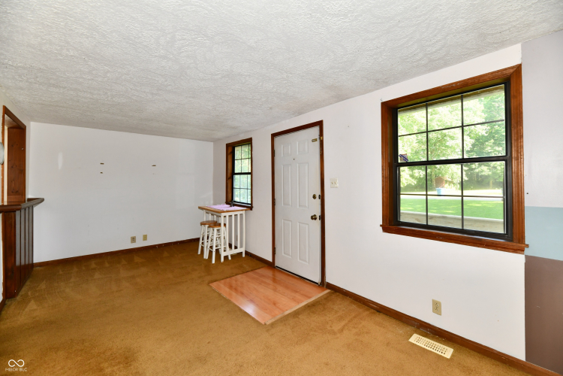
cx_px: 282
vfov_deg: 81.2
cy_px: 188
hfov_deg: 104.3
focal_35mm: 14
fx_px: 219
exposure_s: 1/60
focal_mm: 14
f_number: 6.3
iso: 640
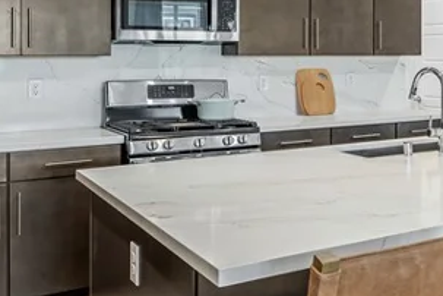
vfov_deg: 24.6
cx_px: 468
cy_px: 53
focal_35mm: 54
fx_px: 664
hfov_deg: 33.0
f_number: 9.5
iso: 400
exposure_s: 1/3
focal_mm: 16
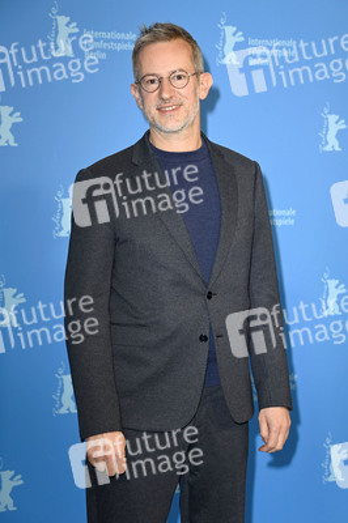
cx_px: 174
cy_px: 262
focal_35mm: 82
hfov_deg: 16.6
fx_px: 1191
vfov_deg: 24.8
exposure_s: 1/200
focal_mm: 82
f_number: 5
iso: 800
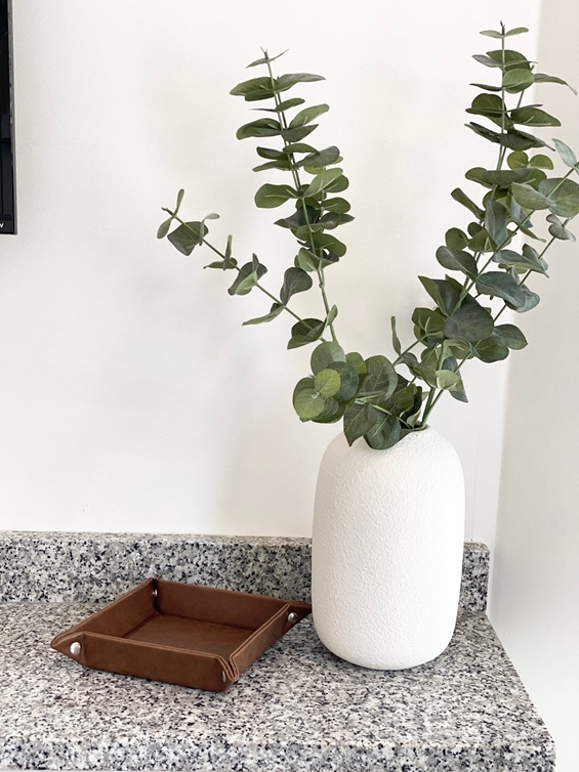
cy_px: 390
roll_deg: -3.0
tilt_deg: -8.2
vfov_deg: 36.2
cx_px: 288
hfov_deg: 27.5
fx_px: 1183
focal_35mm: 53
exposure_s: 1/120
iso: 50
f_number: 2
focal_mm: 6
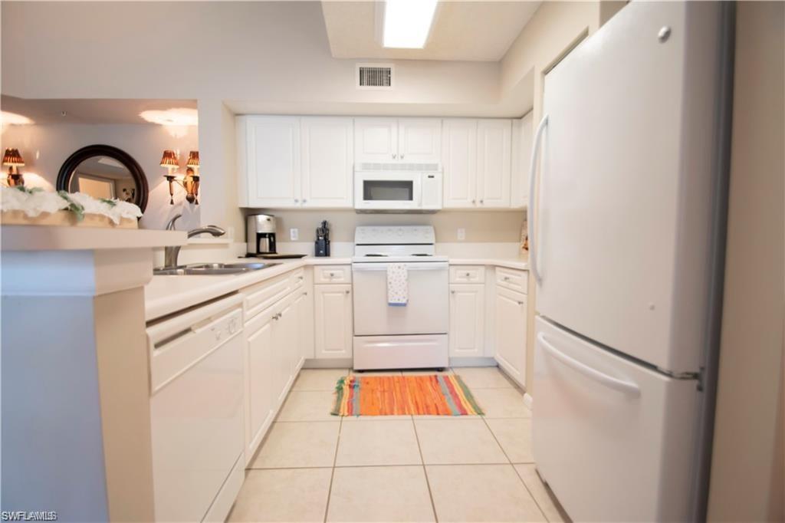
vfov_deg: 77.3
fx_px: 327
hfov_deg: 100.4
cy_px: 262
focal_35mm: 15
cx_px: 392
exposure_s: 1/80
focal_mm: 10
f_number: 4.5
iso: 400
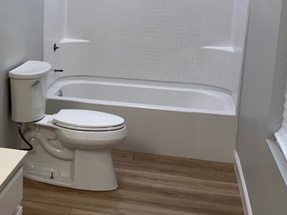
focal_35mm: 62
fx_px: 514
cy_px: 67
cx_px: 26
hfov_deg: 29.8
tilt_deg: -11.8
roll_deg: -0.7
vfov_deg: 23.5
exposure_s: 1/120
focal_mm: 6.76
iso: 100
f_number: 1.78
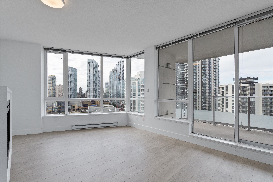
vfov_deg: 72.1
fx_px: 125
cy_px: 91
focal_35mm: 16
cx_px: 136
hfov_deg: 95.0
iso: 100
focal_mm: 11
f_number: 10
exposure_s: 1/40
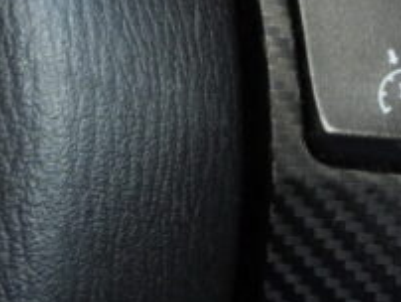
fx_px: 3062
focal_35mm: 264
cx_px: 385
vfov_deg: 5.6
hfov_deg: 7.5
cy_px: -79
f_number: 3.5
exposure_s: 1/60
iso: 250
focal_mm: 13.5
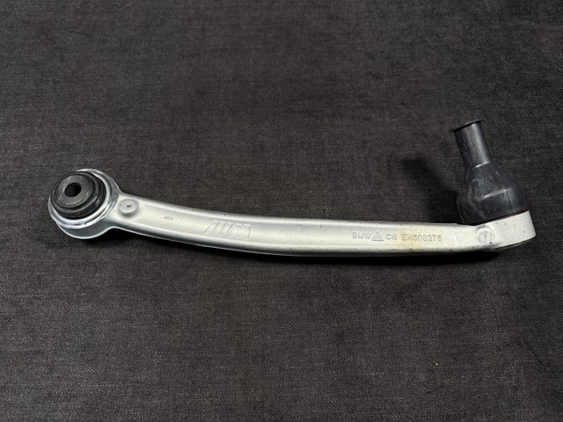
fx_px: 390
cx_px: 282
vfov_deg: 56.8
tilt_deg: -64.2
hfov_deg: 71.6
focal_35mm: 24
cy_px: 211
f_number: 1.78
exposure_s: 1/100
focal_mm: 6.76
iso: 160
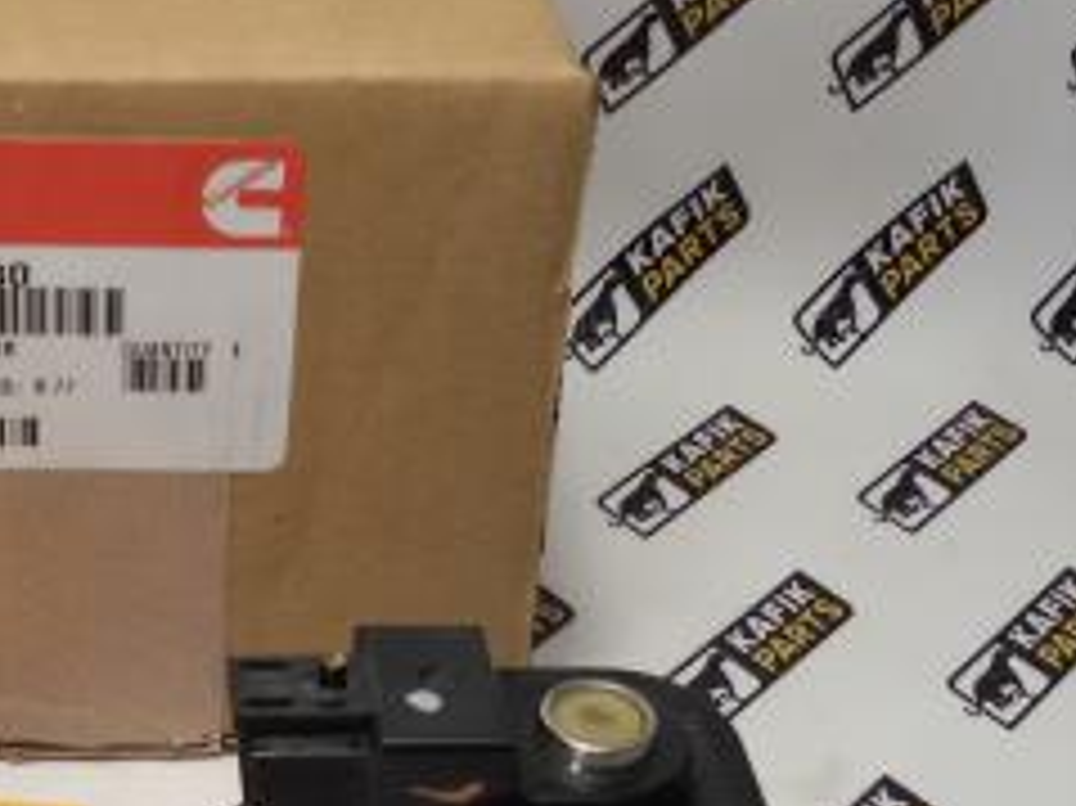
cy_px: 664
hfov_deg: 27.0
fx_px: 2175
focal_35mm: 70
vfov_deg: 20.7
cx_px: 158
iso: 50
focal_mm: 2.93
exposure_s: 1/50
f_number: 2.4
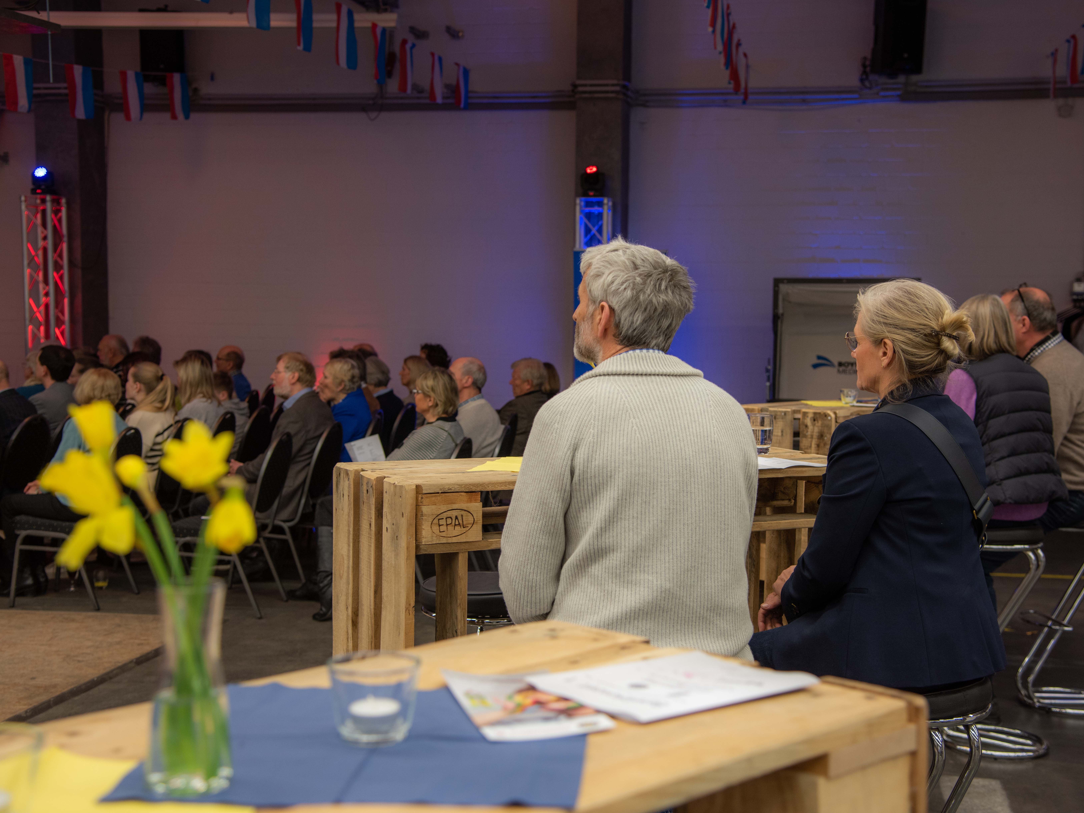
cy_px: 409
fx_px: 1503
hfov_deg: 39.7
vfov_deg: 30.3
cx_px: 561
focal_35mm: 48
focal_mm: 44
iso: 360
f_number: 4.5
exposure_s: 1/60
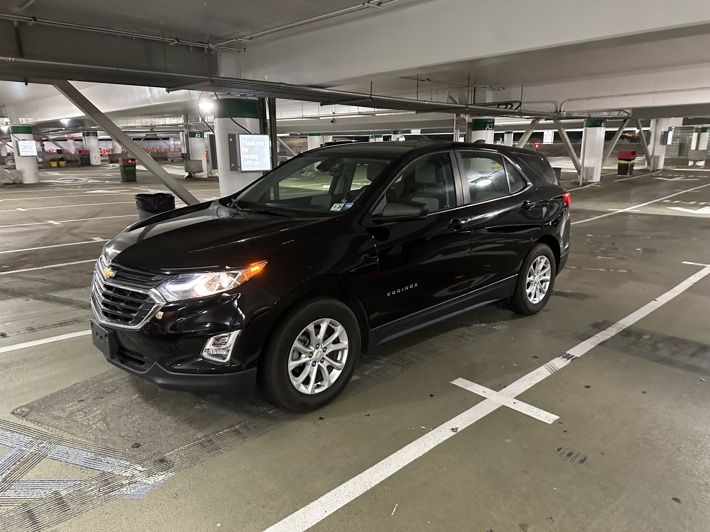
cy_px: 266
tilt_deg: -14.8
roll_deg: +2.1
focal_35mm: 24
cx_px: 355
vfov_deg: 56.8
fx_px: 492
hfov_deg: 71.6
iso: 800
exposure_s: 1/33
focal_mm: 6.86
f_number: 1.78
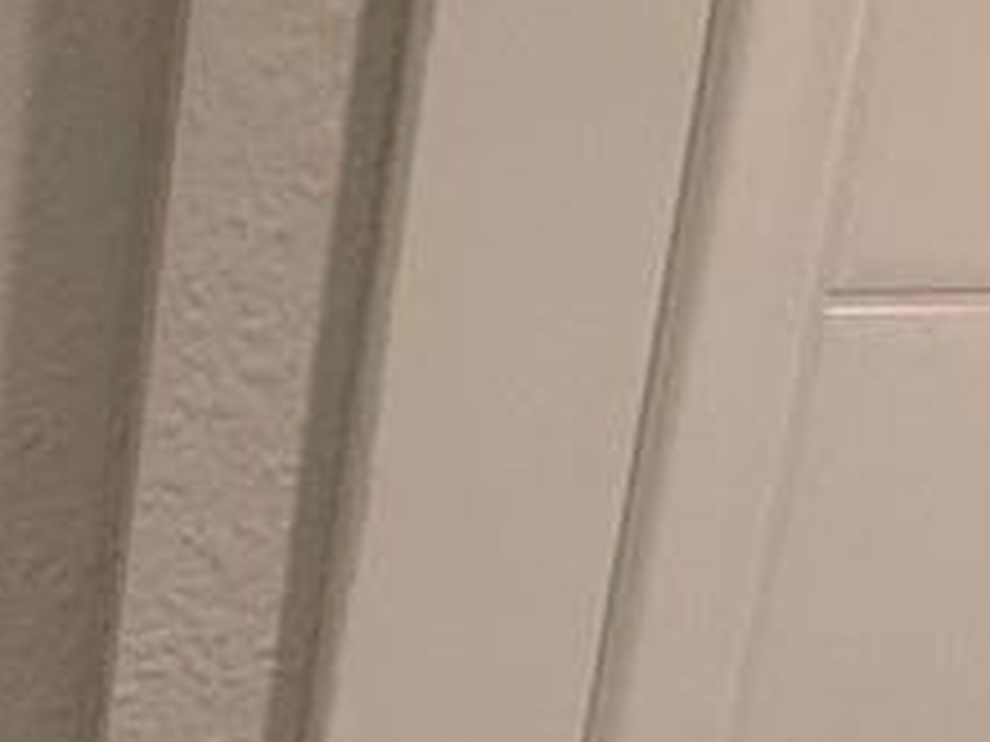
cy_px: 2033
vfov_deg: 11.0
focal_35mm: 102
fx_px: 2917
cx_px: -760
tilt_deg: -22.4
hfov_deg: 16.4
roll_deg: +0.9
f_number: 2.2
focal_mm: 2.22
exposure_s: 1/120
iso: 80
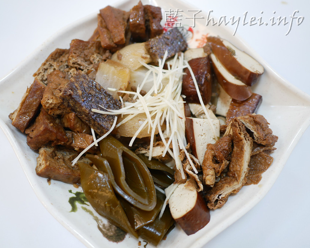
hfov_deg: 55.6
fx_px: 294
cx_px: 141
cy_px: 125
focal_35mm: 32
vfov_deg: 45.8
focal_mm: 15
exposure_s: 1/60
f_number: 1.7
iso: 320
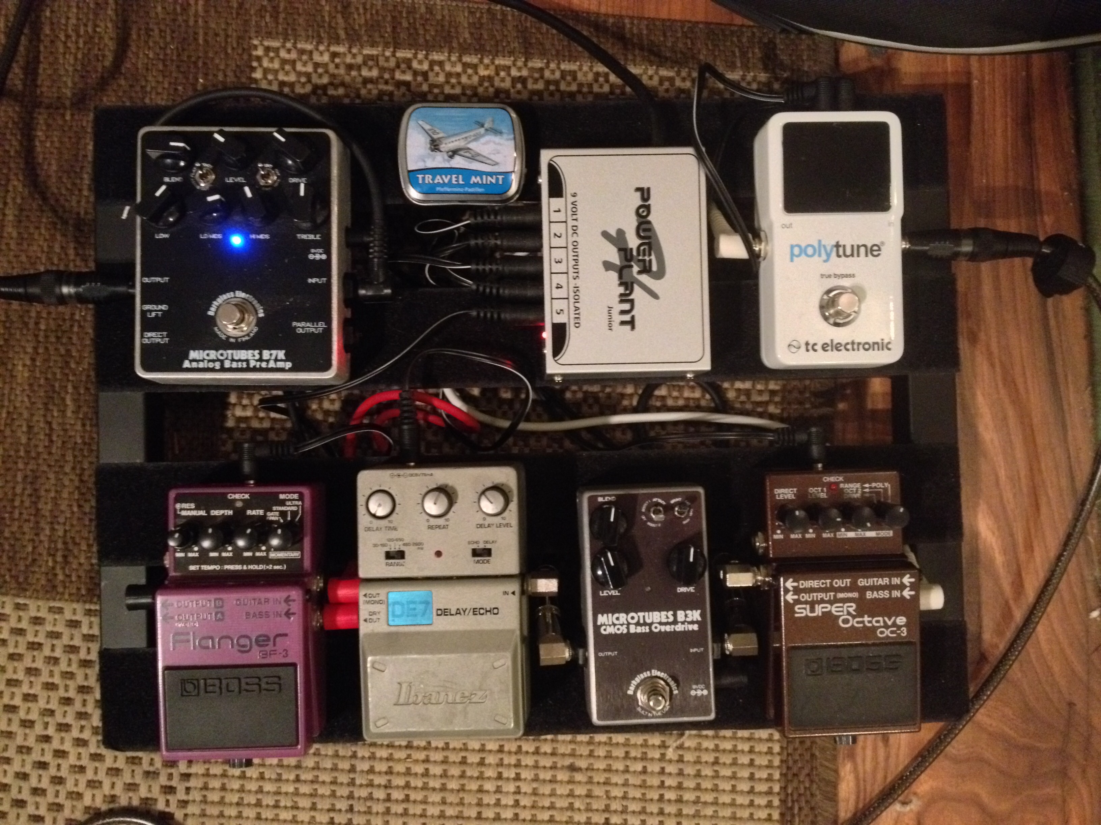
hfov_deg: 52.6
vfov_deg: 40.7
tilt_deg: -82.3
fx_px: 1113
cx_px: 550
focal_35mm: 35
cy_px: 412
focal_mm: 4.28
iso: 800
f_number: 2.4
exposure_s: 1/15
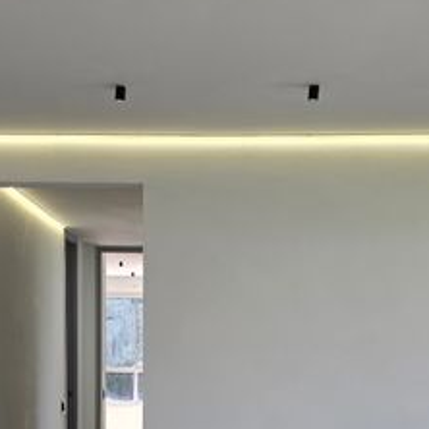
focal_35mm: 61
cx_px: 175
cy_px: 425
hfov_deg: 28.1
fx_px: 855
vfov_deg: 26.7
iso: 32
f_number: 1.7
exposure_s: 1/120
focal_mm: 6.3
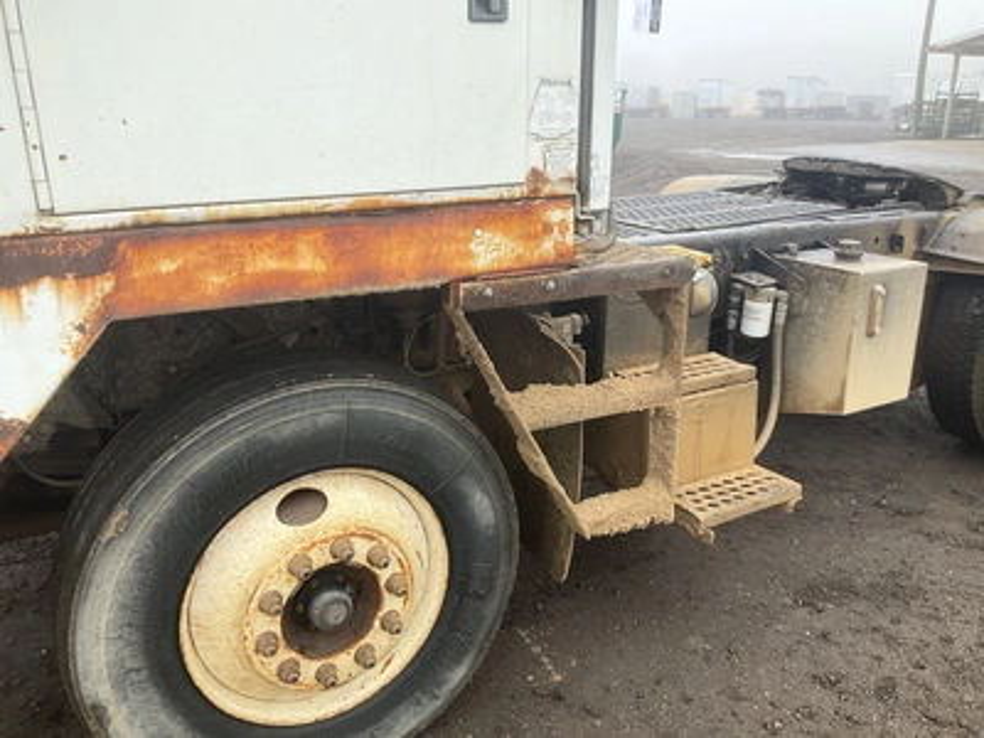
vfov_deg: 48.2
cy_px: 369
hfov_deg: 61.7
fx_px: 824
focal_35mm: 29
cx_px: 492
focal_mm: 3
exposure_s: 1/168
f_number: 1.8
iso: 20
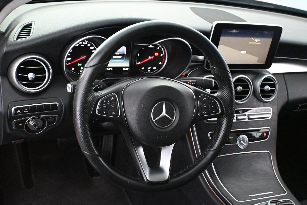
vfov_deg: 29.9
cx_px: 154
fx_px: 384
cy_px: 102
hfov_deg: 43.6
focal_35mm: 45
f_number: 4.8
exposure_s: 1/60
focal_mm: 30
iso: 10000
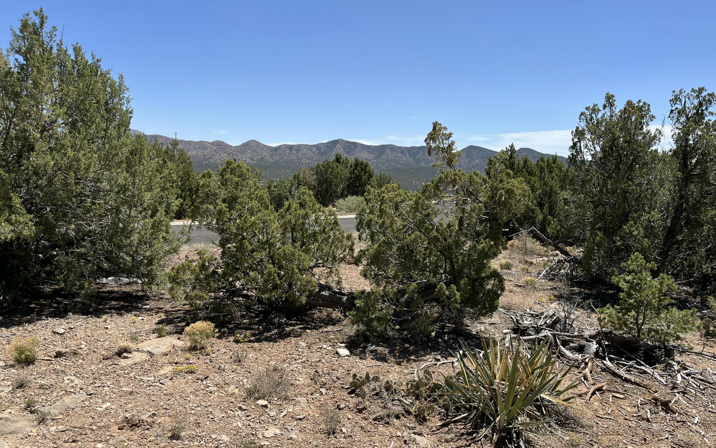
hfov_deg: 66.5
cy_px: 257
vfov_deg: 44.4
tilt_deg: -8.6
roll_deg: -1.2
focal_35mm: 28
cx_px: 360
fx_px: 546
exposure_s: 1/3215
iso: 50
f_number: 1.6
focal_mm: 5.1
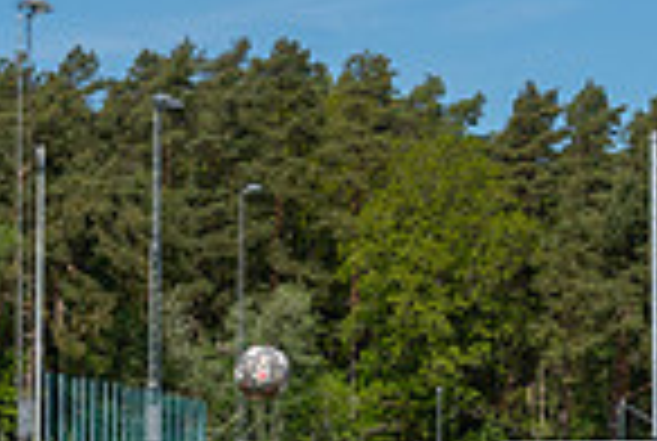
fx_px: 3292
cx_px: 63
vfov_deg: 7.6
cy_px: 596
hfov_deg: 11.3
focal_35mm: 180
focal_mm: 44
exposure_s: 1/800
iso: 100
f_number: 4
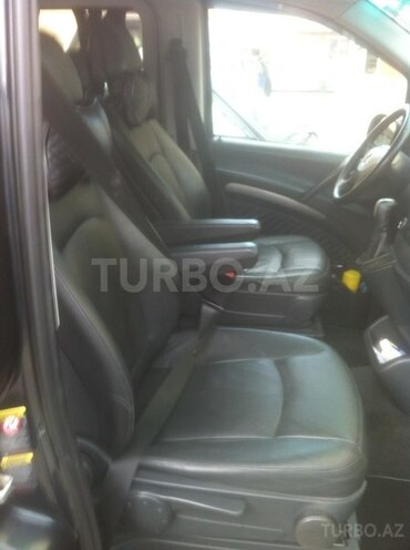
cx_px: 205
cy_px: 275
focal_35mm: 35
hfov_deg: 40.6
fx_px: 555
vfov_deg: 52.7
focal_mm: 3.85
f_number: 2.8
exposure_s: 1/24
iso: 80
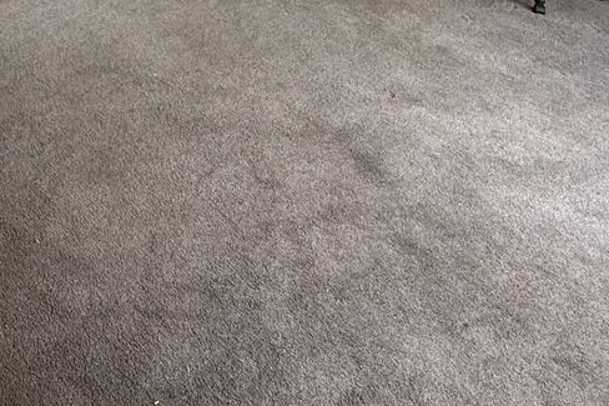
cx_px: 67
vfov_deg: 24.8
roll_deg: -2.3
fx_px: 727
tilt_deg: -10.7
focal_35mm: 43
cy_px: -186
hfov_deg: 42.0
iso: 250
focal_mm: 2.22
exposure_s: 1/99
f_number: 2.2
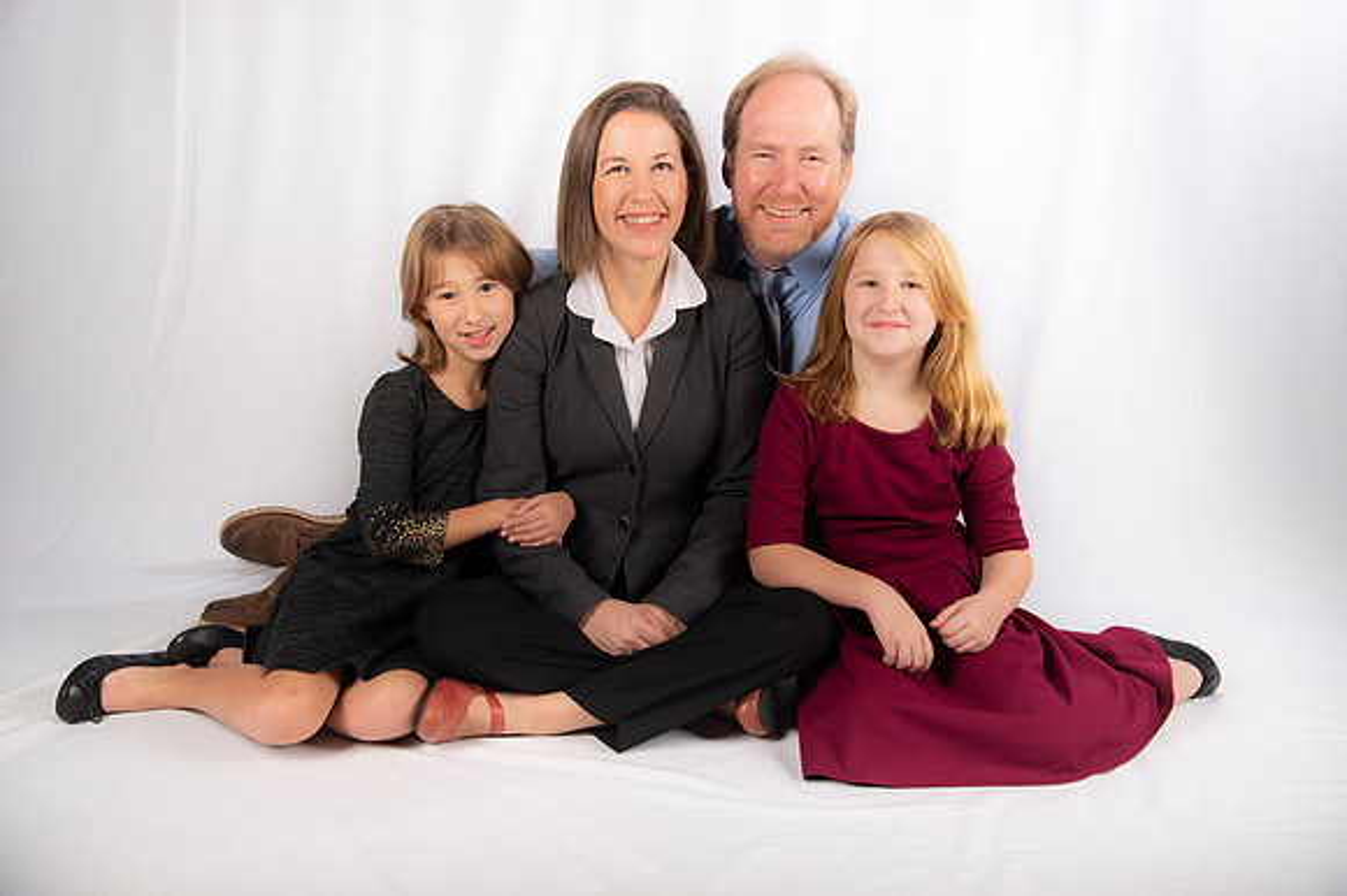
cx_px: 674
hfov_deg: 44.5
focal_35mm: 44
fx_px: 1645
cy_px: 448
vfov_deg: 30.5
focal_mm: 44
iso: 100
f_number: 5.6
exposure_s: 1/200
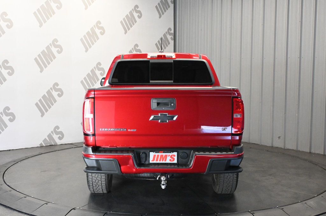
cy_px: 108
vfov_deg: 29.8
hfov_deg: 43.7
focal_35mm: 45
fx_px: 407
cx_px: 163
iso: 3200
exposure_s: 1/80
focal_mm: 30
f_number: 4.8
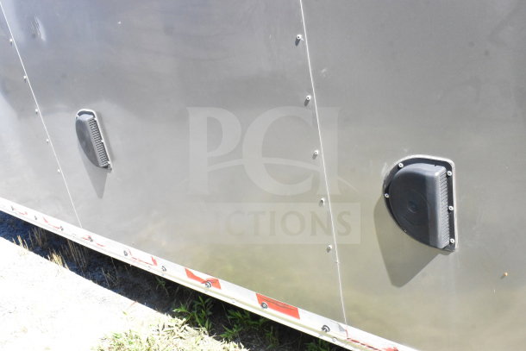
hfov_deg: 51.3
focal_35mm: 38
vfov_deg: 35.5
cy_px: 176
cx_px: 263
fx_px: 548
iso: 6400
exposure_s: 1/1000
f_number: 16
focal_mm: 25
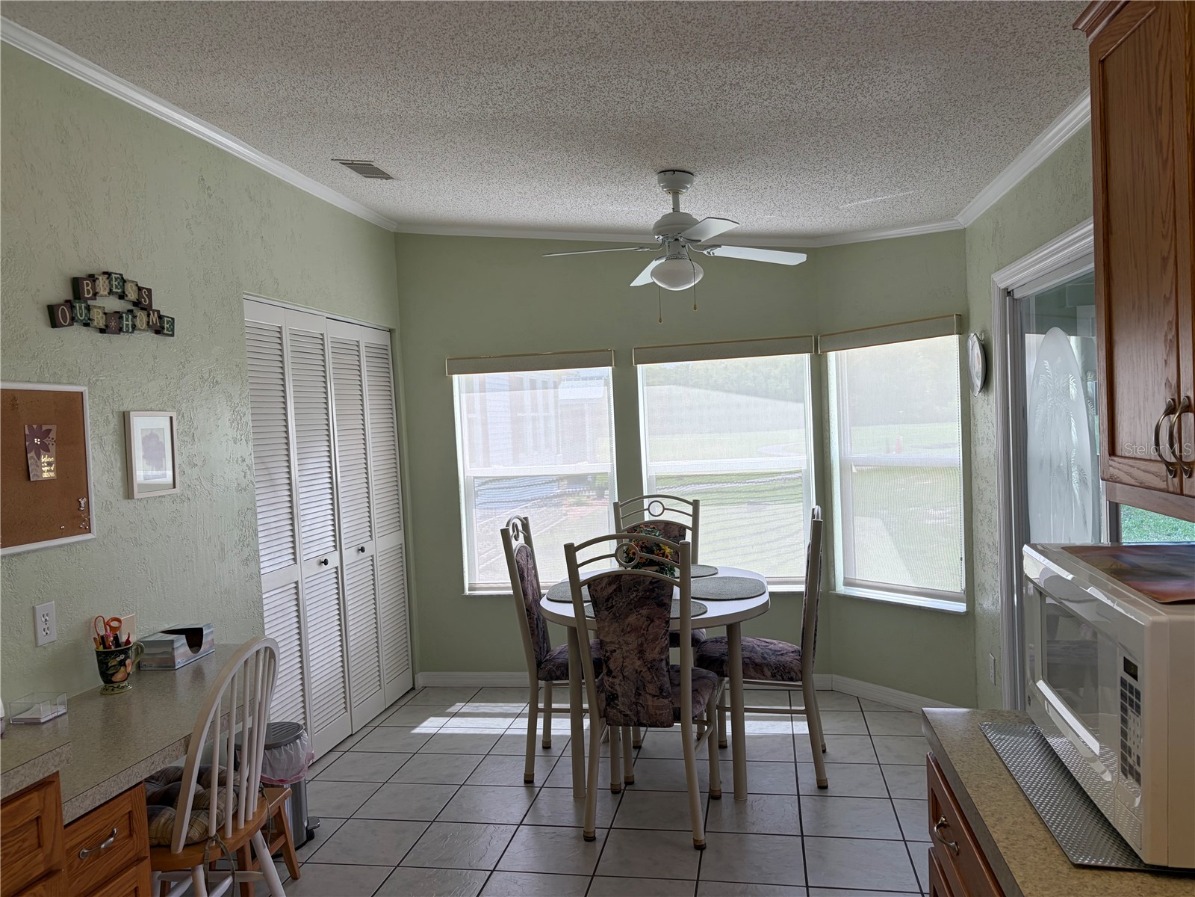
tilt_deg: -1.1
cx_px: 598
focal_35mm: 26
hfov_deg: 67.3
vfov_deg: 53.1
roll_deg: +3.1
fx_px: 898
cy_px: 448
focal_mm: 5.96
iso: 40
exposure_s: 1/159
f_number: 1.6
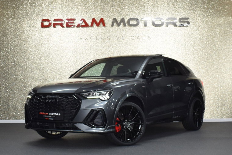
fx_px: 174
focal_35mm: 27
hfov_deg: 67.4
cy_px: 78
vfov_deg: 47.9
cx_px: 116
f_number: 4.5
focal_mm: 18
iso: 800
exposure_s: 1/200
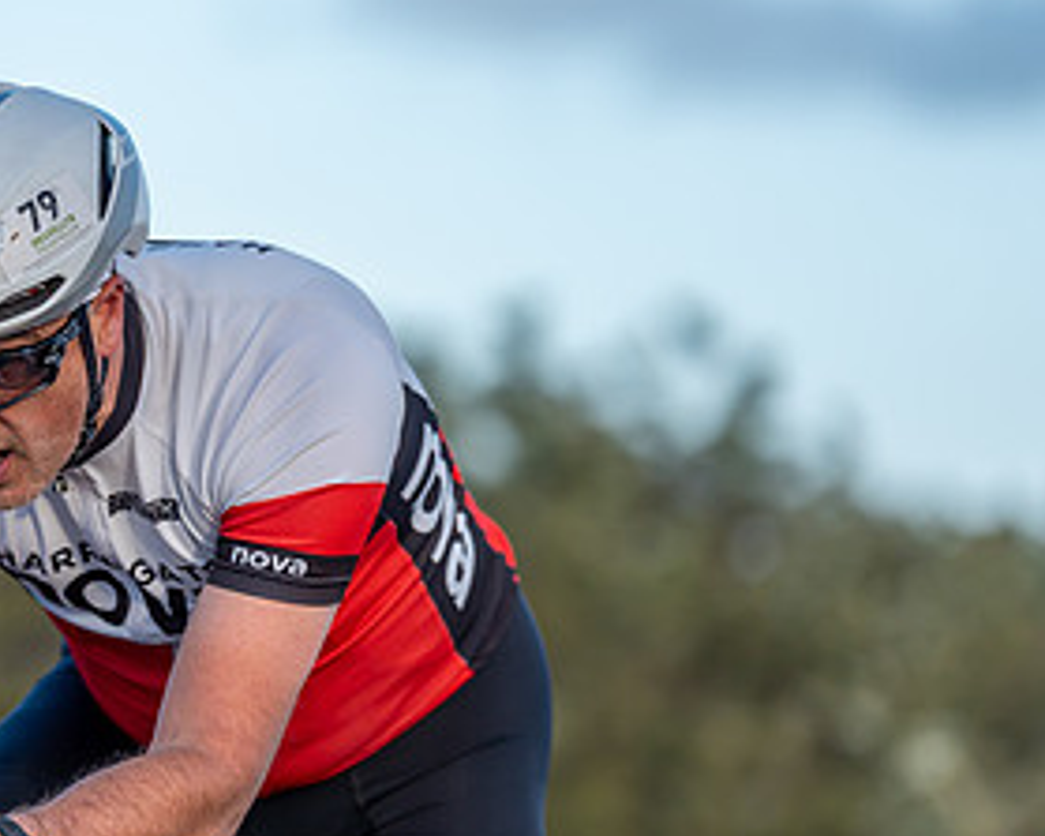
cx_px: 4
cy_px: 444
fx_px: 11872
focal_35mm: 384
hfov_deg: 5.0
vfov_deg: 4.0
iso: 125
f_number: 3.2
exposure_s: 1/640
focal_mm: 197
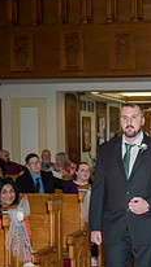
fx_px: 619
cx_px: 154
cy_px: 170
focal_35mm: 87
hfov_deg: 13.7
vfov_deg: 24.4
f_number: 4.2
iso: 640
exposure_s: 1/320
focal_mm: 38
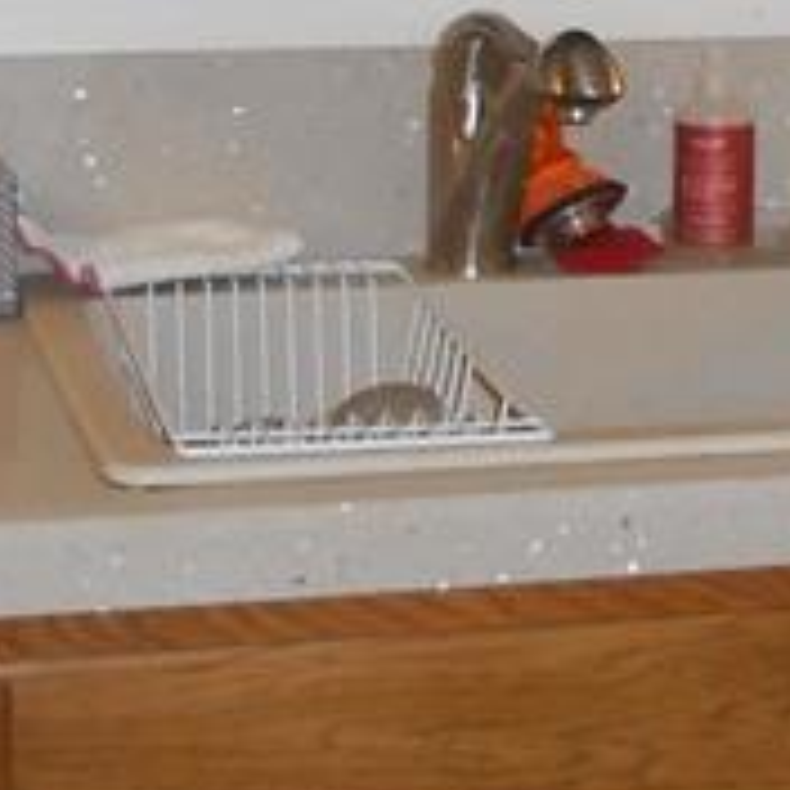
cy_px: 67
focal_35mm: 134
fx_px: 3460
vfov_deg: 12.9
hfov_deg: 12.9
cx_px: 700
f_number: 3.5
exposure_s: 1/25
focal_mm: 4.6
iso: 200
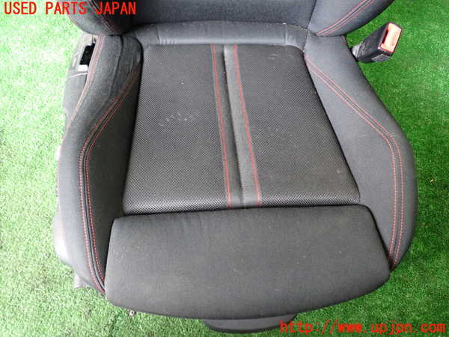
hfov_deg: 60.0
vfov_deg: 46.8
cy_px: 168
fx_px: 389
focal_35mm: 30
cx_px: 224
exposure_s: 1/30
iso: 400
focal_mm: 5.4
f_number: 2.3
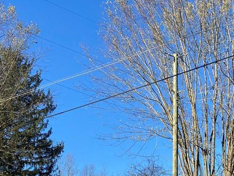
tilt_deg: +14.9
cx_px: 142
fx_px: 426
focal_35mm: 63
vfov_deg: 22.7
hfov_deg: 30.6
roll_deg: -2.7
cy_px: 161
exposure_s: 1/952
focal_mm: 3.99
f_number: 1.8
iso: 20
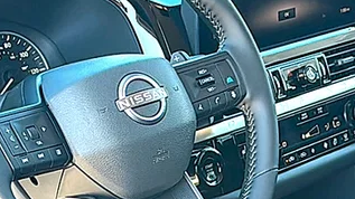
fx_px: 837
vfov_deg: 13.5
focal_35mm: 89
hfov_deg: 23.9
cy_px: 149
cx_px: 208
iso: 125
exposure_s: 1/214
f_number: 1.78
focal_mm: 6.86
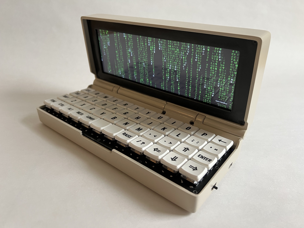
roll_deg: -1.2
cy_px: 114
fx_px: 228
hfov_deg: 67.3
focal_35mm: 26
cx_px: 152
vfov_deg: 53.1
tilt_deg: -26.8
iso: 125
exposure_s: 1/70
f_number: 1.5
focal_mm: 5.7
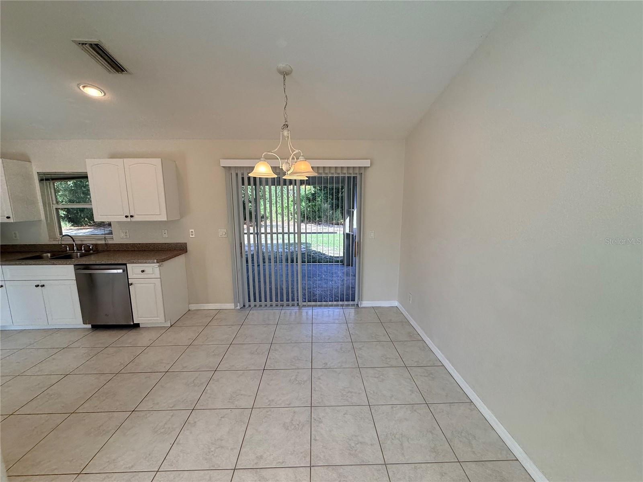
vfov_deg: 85.7
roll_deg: +1.5
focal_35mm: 14
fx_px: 260
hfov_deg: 102.1
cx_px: 322
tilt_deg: -9.5
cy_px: 241
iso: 64
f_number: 2.2
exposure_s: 1/214
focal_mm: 2.22
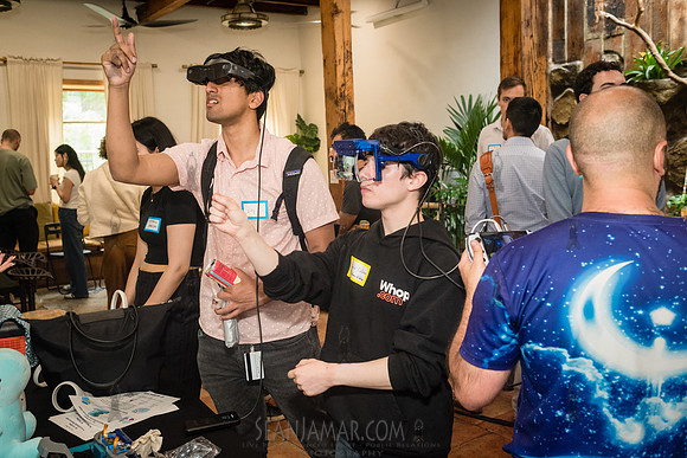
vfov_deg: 37.9
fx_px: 668
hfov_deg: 54.4
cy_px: 229
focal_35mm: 35
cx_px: 344
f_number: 5
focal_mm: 35
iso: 4000
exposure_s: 1/200
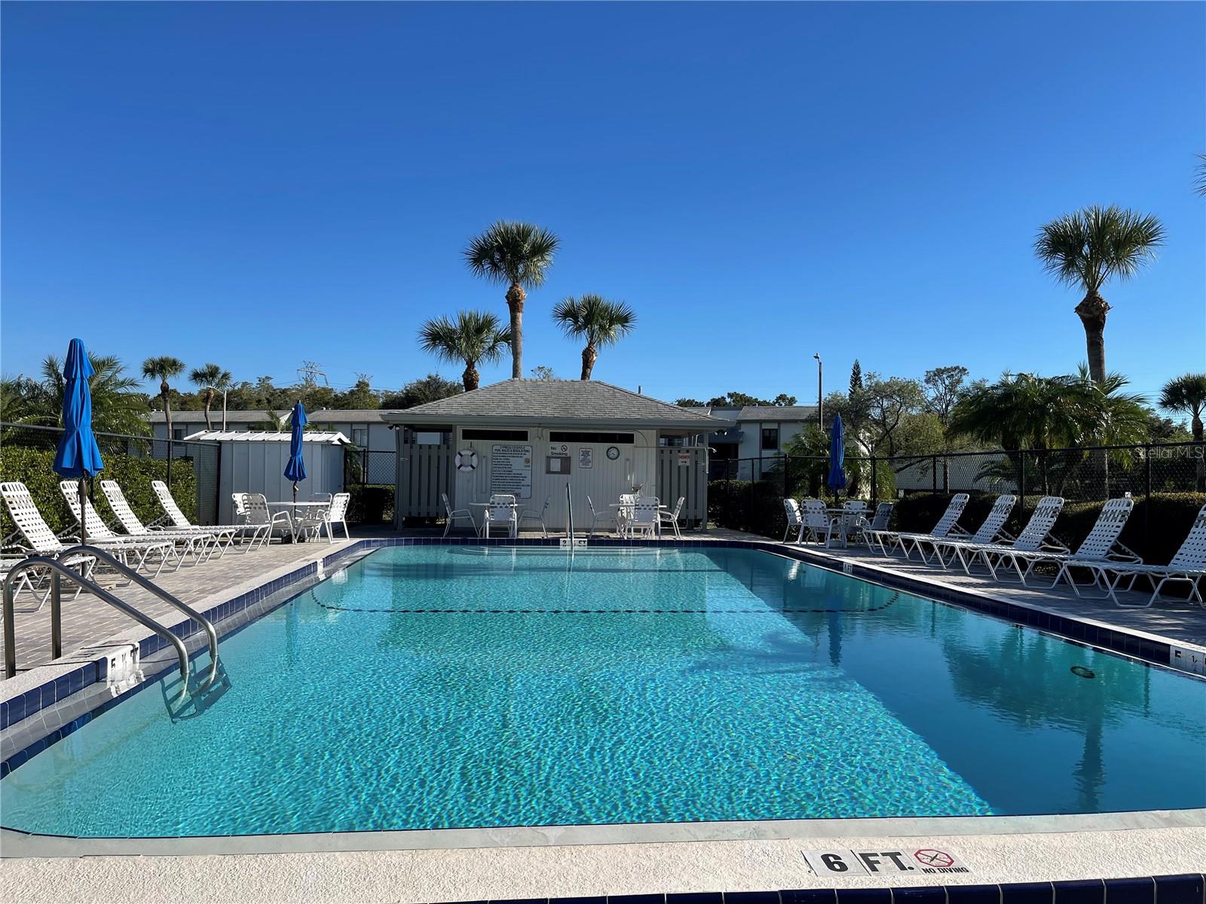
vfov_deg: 54.9
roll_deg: -1.5
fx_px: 871
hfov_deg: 69.4
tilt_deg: +0.0
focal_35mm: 25
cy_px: 452
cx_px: 603
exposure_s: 1/4348
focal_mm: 5.1
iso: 32
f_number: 1.6
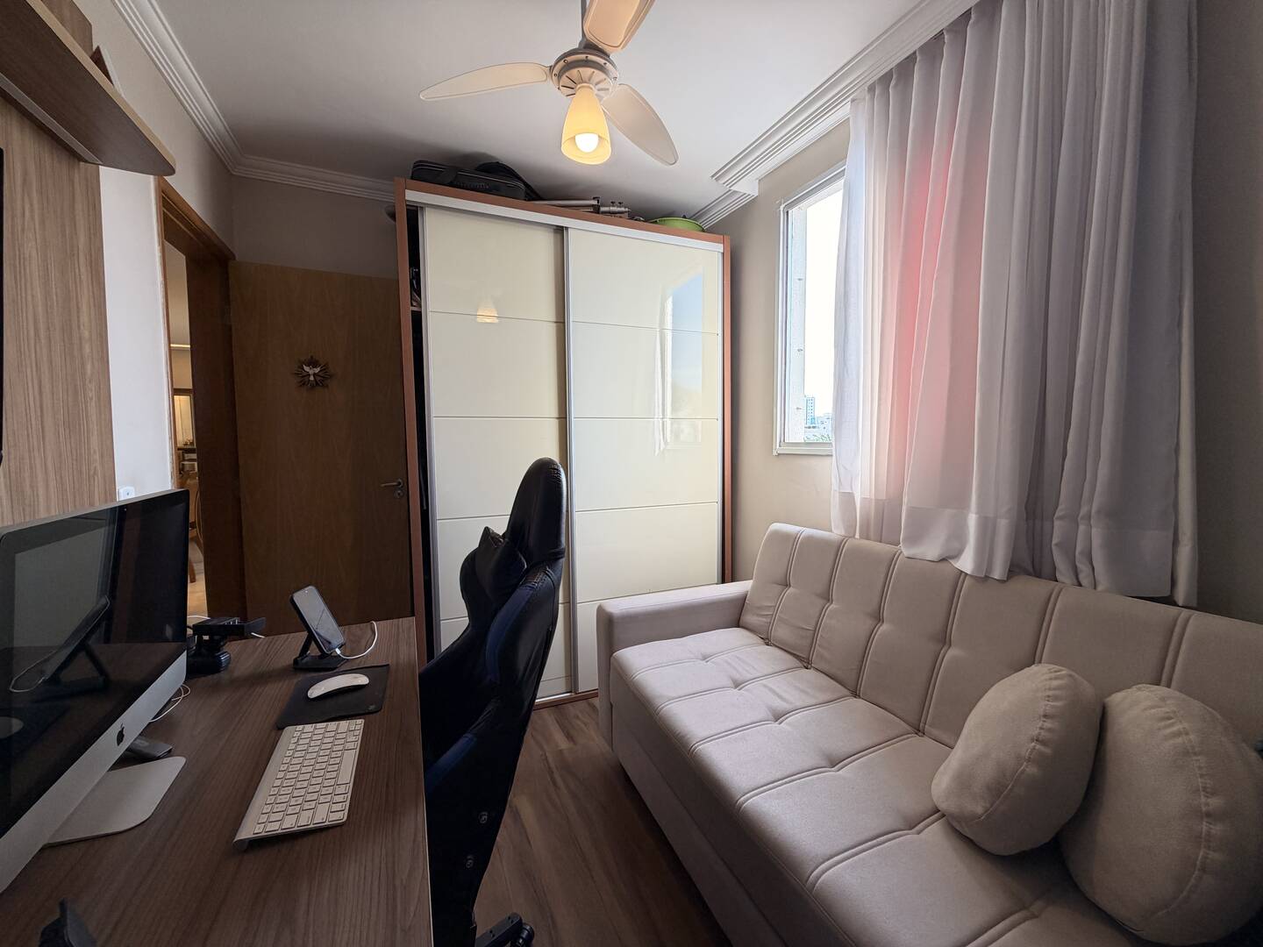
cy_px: 474
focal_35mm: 14
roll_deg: +0.3
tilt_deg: -4.5
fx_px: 511
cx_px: 632
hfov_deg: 102.1
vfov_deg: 85.7
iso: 80
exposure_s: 1/120
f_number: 2.2
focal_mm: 2.22
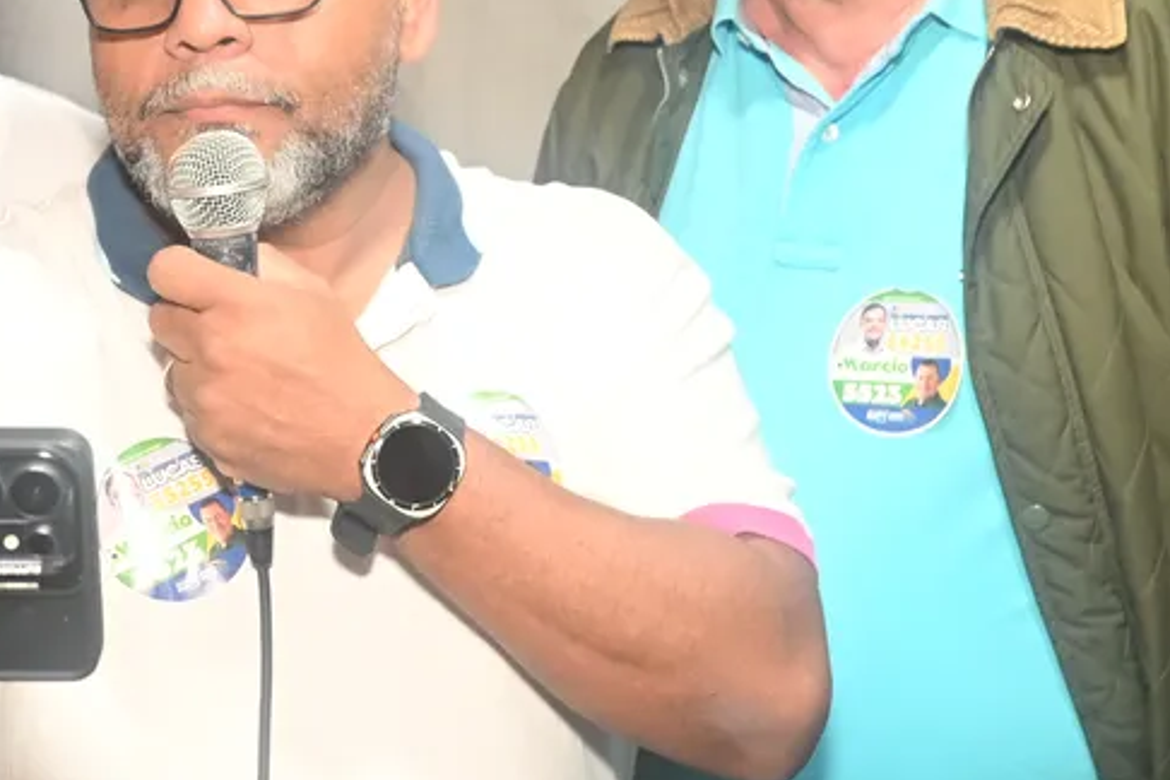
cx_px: 226
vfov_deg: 18.3
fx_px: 2405
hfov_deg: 26.8
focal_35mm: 74
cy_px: 207
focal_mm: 20
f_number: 4
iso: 2000
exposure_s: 1/200
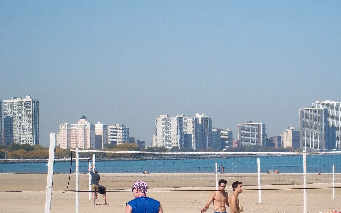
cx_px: 235
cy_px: 135
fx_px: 1515
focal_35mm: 163
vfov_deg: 8.0
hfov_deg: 12.8
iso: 80
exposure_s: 1/500
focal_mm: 19.5
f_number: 5.6
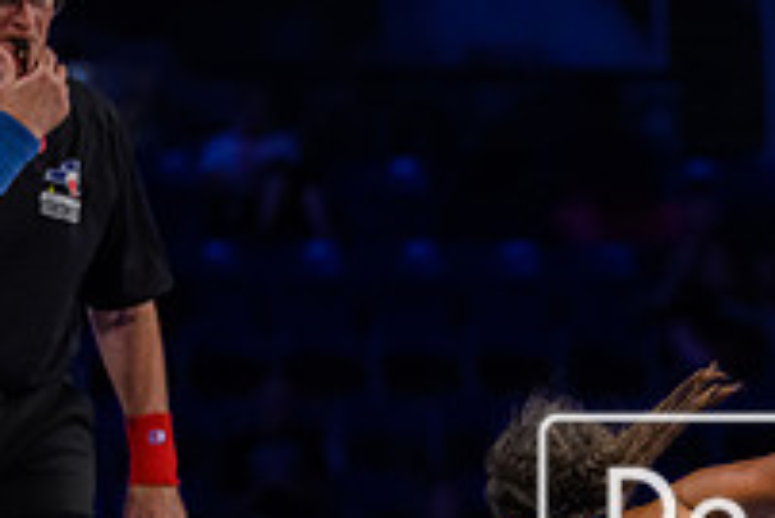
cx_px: 833
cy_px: 662
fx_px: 8272
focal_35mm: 384
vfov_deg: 3.6
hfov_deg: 5.3
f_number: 2.8
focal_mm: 110
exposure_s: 1/800
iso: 4500
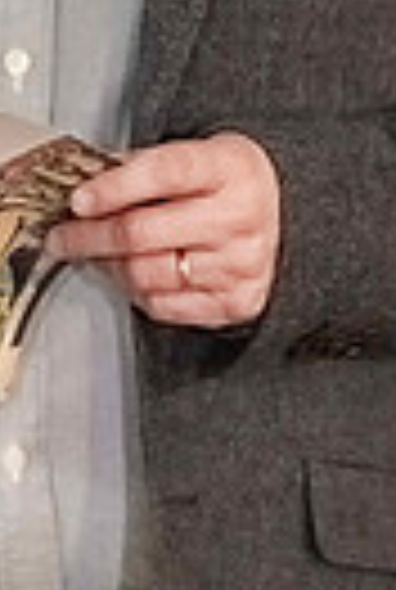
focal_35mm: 360
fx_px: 5908
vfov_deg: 5.7
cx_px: -32
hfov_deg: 3.8
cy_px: -306
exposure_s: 1/250
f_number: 1.4
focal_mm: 105
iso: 7200
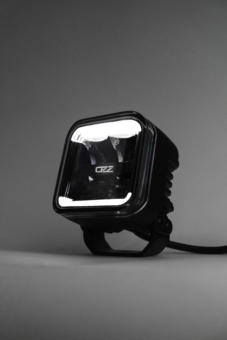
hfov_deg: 27.5
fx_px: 463
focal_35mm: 49
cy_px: 170
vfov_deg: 40.3
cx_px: 114
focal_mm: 49
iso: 4000
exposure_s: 1/160
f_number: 4
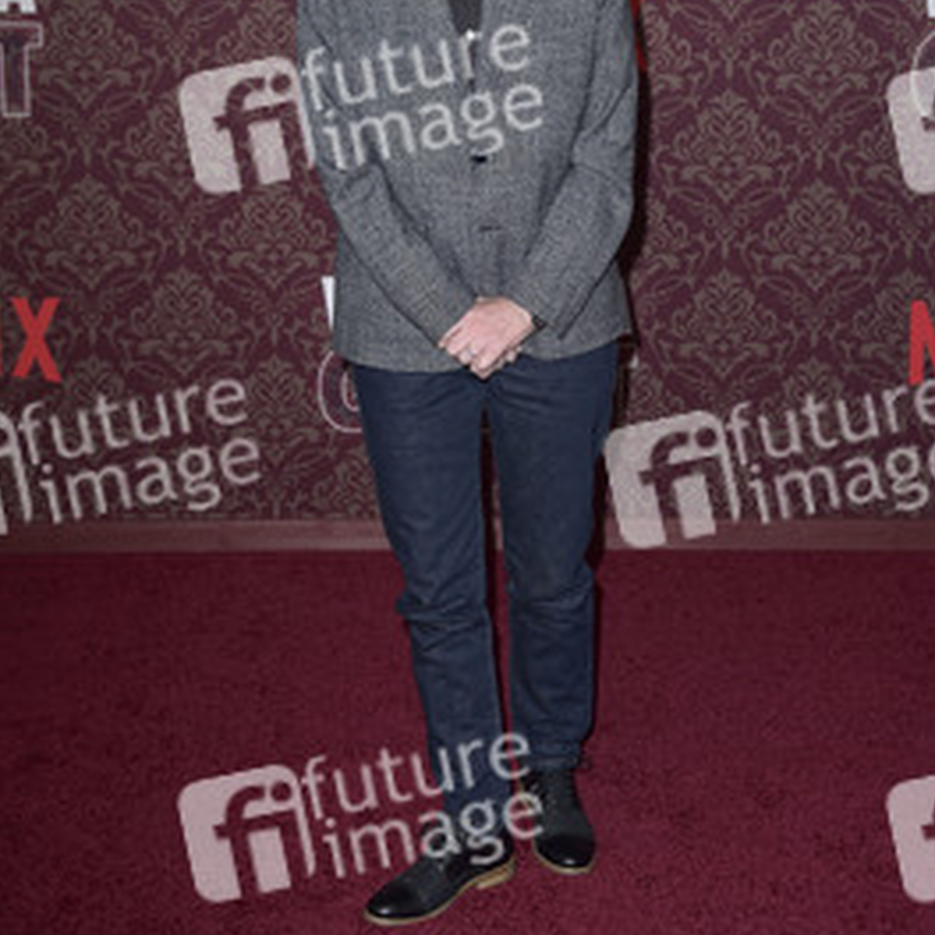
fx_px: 2750
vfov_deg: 19.2
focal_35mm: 90
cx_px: 466
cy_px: 287
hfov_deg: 19.3
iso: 400
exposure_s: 1/250
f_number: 6.3
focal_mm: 70
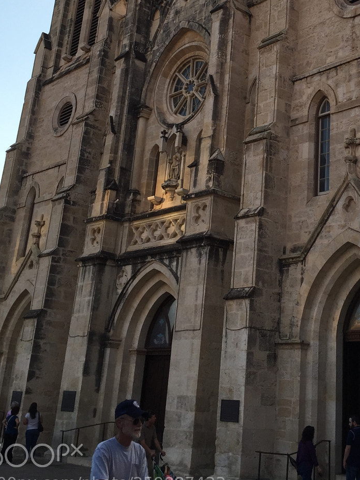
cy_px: 110
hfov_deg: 28.7
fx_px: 693
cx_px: 265
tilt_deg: +23.3
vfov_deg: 37.1
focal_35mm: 50
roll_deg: -2.2
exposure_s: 1/460
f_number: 2.2
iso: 32
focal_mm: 4.15
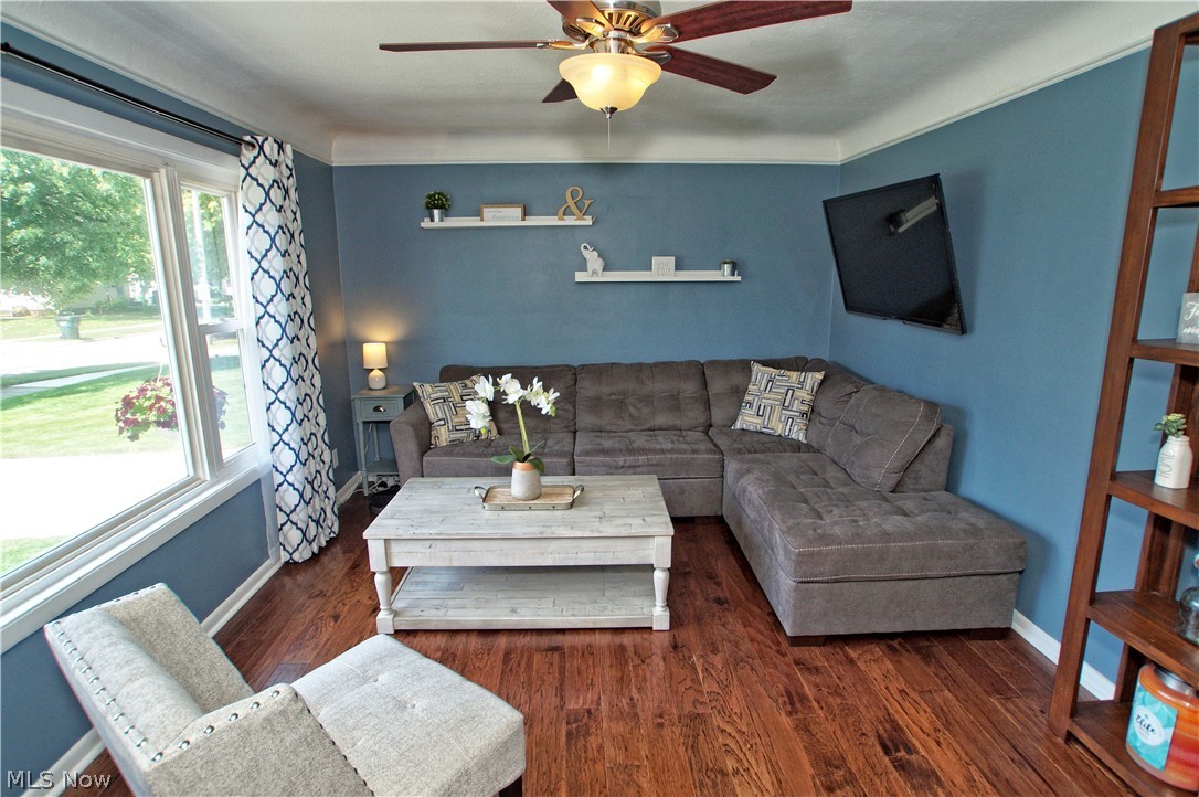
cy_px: 398
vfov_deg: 72.0
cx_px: 600
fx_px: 549
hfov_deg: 95.0
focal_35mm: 16
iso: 320
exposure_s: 1/160
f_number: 4.5
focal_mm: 11
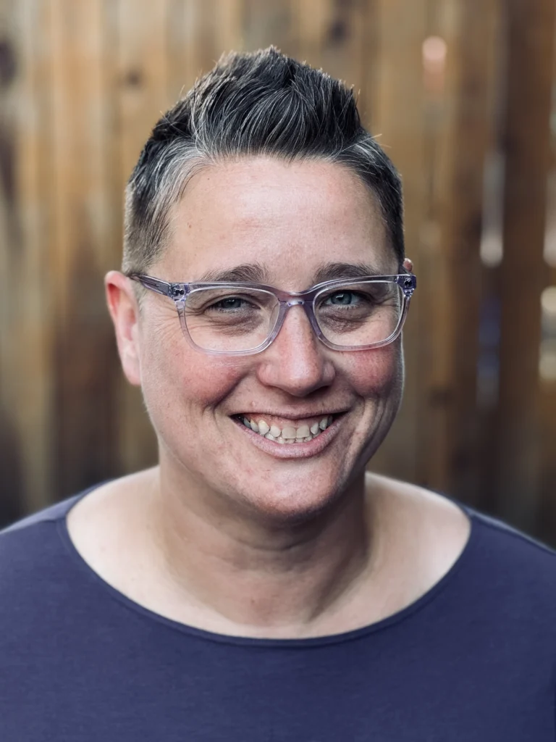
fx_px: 1649
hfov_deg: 19.1
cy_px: 371
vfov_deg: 25.3
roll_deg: +0.6
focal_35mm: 77
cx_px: 278
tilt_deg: -12.3
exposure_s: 1/99
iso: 100
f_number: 2.8
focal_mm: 9
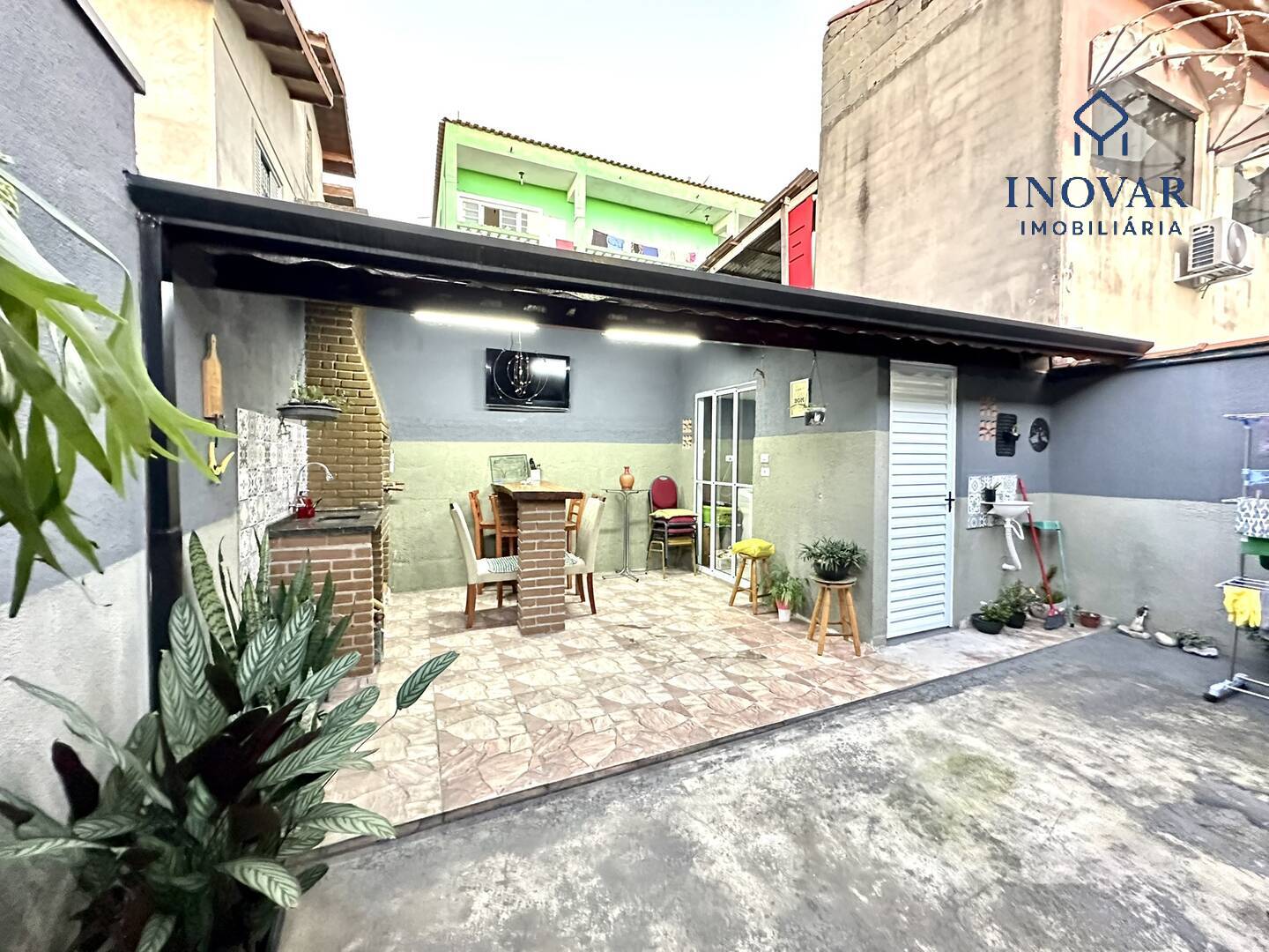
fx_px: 513
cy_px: 476
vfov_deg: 85.7
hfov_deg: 102.1
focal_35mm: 14
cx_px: 634
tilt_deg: -2.0
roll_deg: -0.3
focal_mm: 2.22
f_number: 2.2
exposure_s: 1/60
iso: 1250
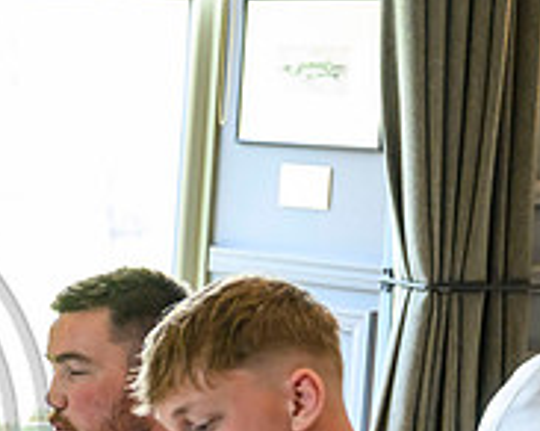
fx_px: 2187
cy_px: 444
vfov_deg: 11.1
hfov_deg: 13.3
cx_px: -254
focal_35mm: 137
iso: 5000
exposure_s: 1/640
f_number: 3.5
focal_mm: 46
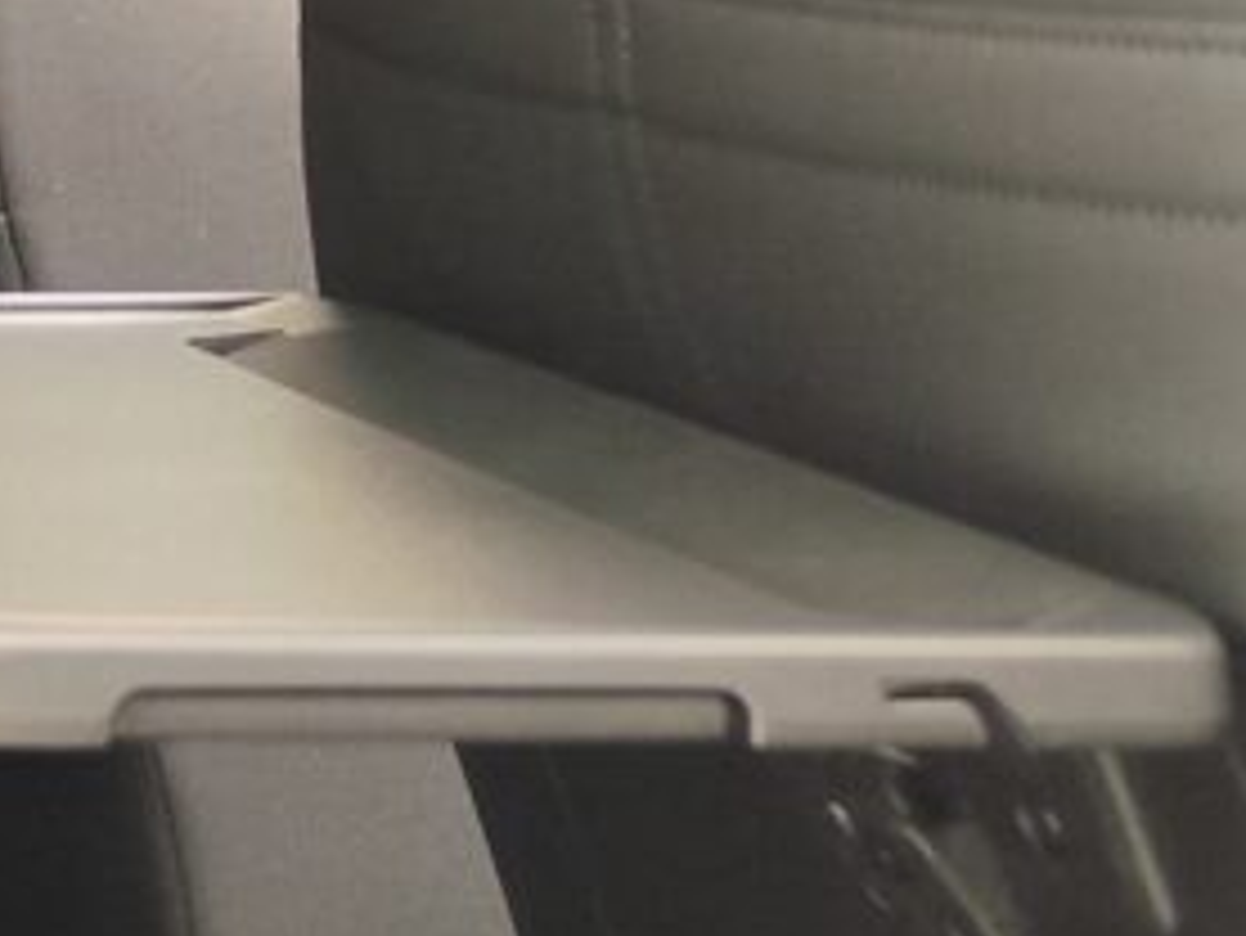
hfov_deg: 12.7
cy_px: 418
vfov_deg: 11.2
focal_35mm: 133
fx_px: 4789
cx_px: -1336
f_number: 1.69
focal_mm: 7.01
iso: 411
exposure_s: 1/50
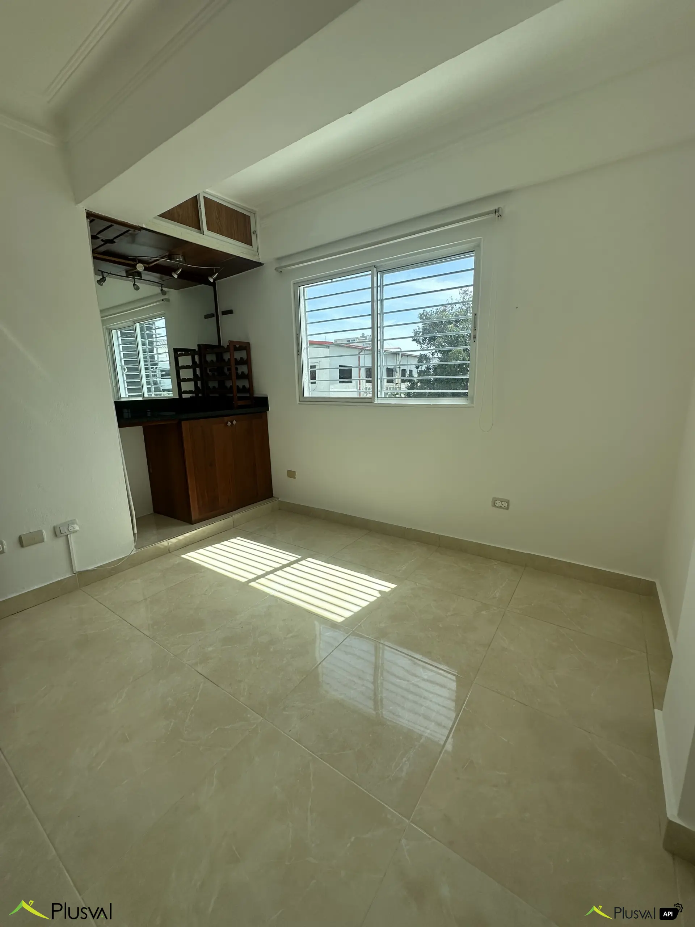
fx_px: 375
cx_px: 348
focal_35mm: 14
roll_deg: +0.3
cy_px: 464
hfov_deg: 85.7
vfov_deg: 102.1
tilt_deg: -11.6
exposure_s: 1/643
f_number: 2.2
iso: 40
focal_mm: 2.22
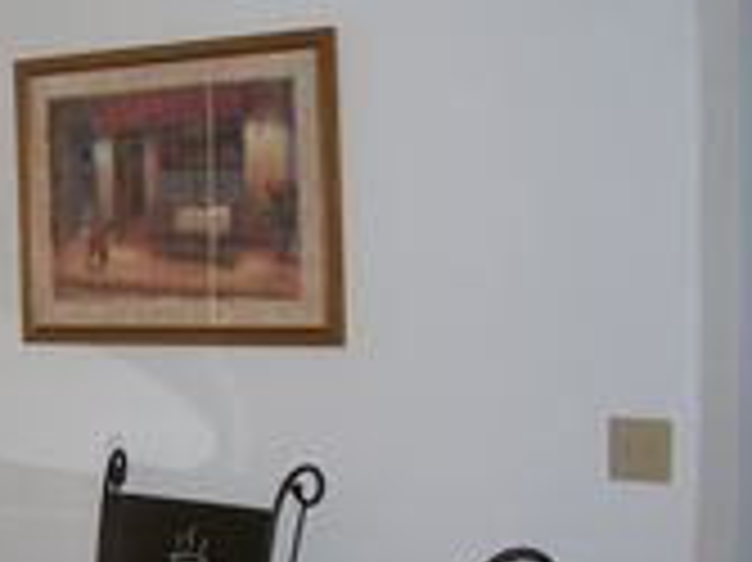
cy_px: 297
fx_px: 1628
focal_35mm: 75
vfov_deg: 19.6
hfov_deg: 25.1
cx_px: 54
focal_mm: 5.6
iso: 80
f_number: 2.7
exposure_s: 1/60
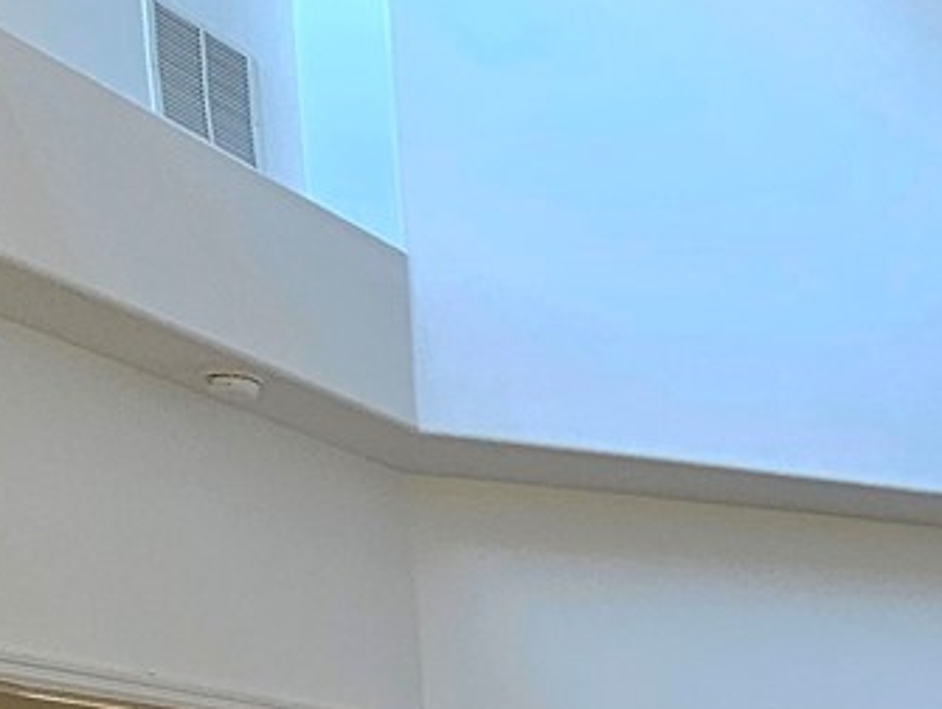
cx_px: 1265
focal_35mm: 62
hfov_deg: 26.0
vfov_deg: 19.7
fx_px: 1689
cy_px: 1134
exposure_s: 1/120
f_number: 2.2
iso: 80
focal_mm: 2.2
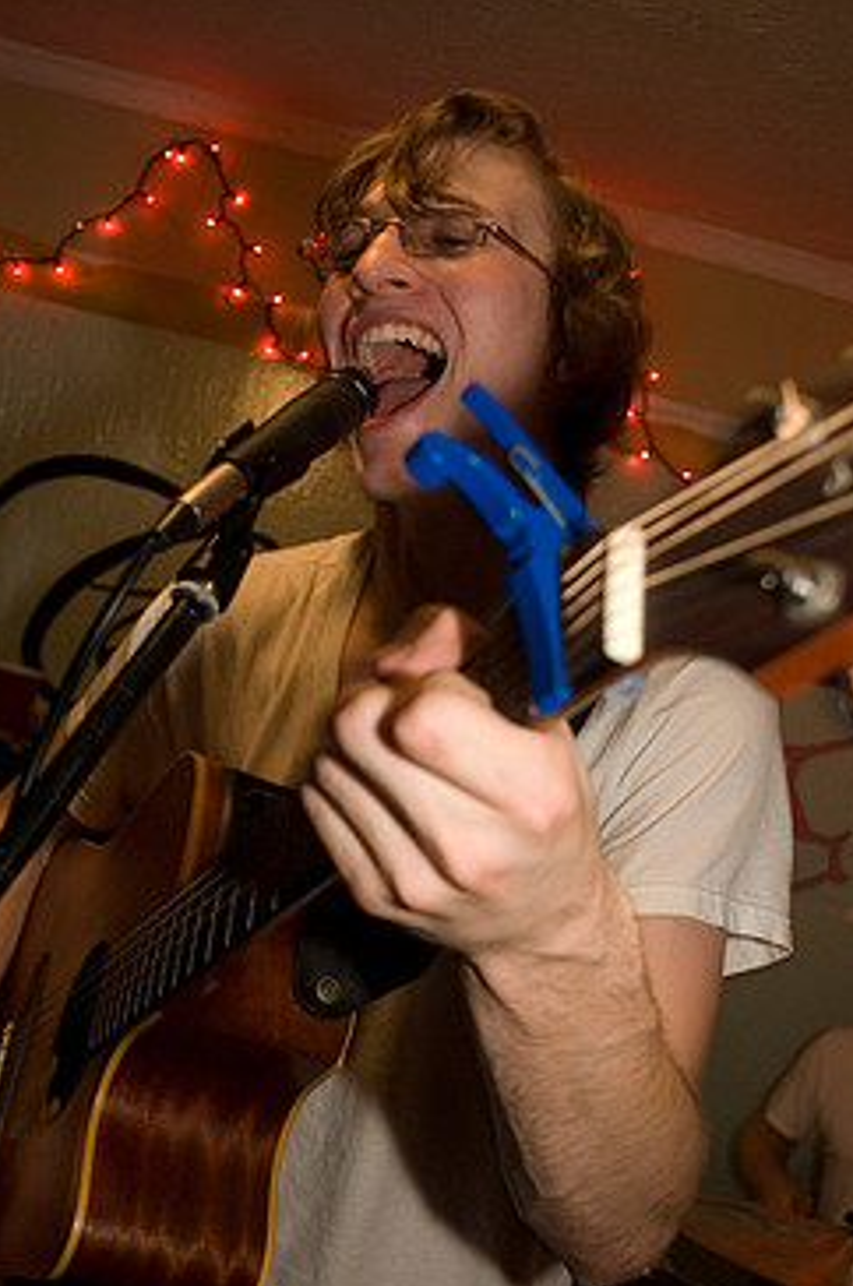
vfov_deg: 51.7
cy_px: 747
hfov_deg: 35.8
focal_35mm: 37
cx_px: 382
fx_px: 1320
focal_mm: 20
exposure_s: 1/25
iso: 800
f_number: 3.2
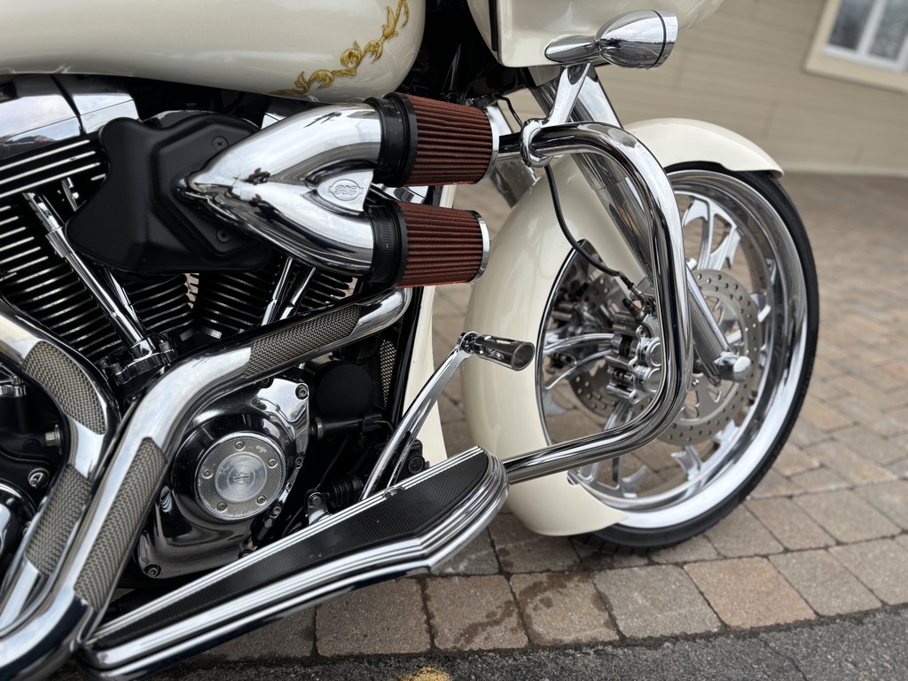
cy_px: 340
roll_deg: -9.8
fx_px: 682
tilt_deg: -24.1
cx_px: 454
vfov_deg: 53.1
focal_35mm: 26
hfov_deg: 67.3
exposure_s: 1/1027
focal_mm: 5.96
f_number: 1.6
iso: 50
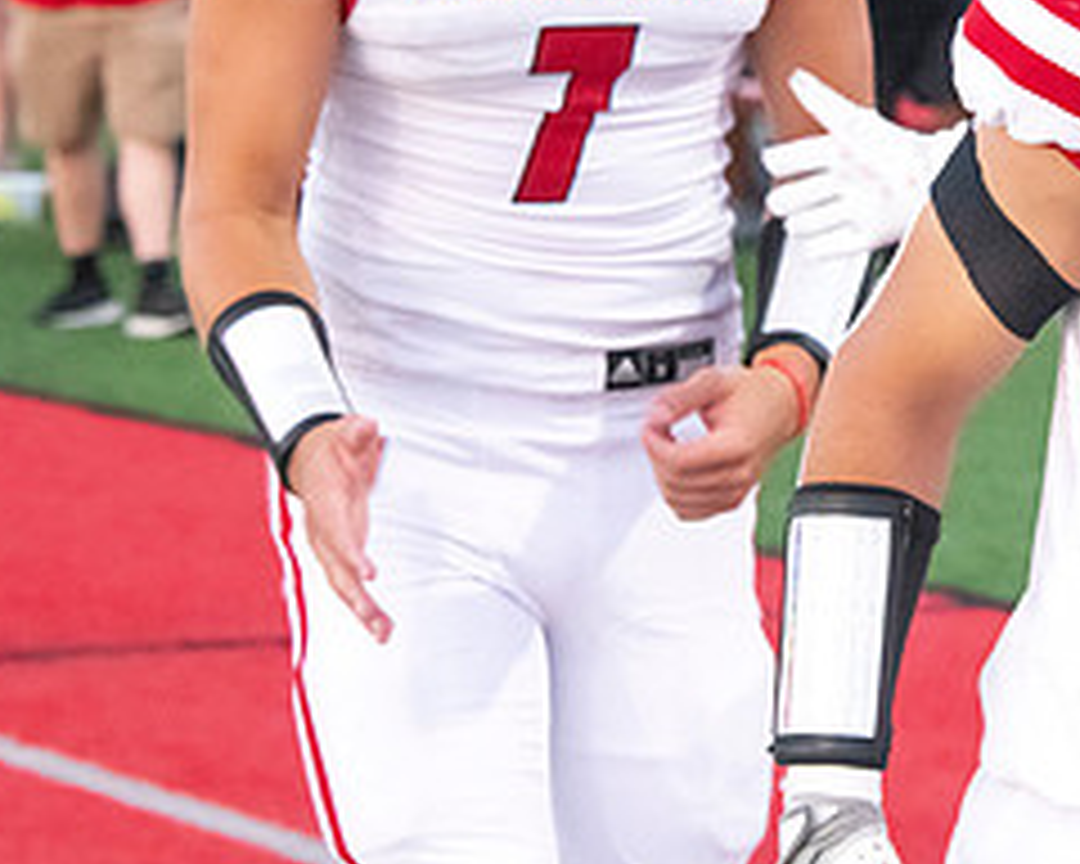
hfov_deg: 7.6
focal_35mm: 254
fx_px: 8119
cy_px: 155
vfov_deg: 6.1
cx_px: 1058
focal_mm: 112
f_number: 7.1
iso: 10000
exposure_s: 1/640
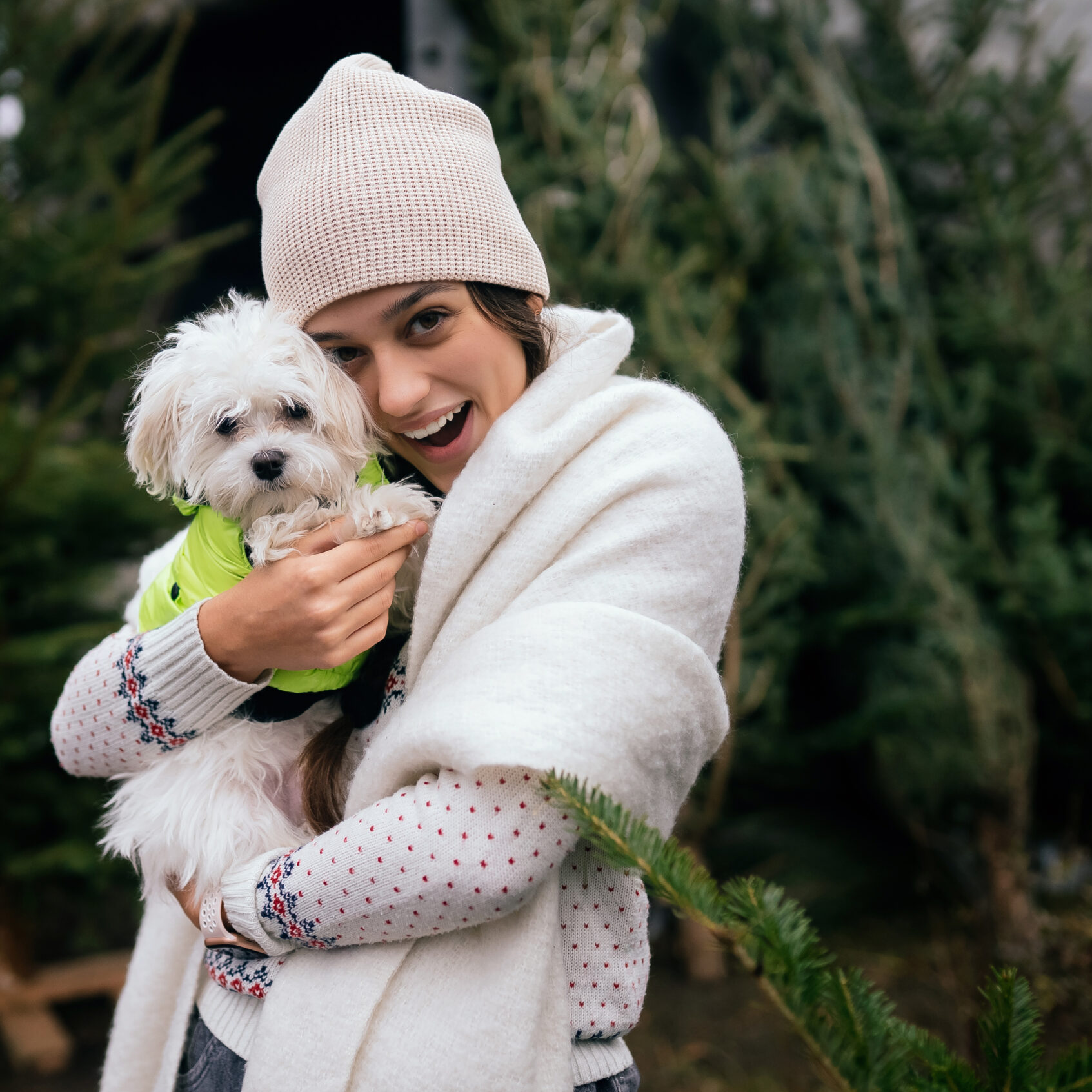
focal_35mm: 45
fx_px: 1606
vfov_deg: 37.6
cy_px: 551
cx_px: 439
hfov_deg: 37.4
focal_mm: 35
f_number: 2
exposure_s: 1/1250
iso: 320
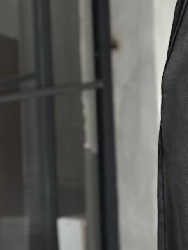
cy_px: 50
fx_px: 2172
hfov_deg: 4.9
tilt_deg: -18.6
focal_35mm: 300
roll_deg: +0.0
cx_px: 320
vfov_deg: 6.6
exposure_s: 1/60
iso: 200
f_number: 1.78
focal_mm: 6.86
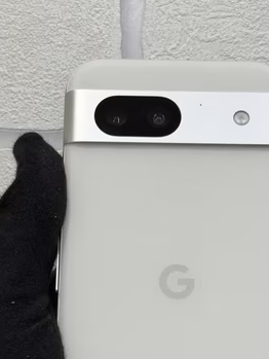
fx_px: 911
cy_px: 287
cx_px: 153
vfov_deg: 22.0
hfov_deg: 16.8
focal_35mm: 88
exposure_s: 1/100
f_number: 1.78
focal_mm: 6.76
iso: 50
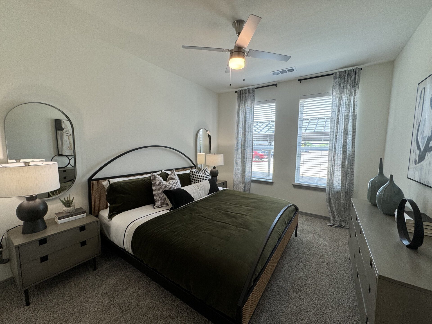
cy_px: 162
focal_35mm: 14
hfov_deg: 102.1
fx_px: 175
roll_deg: -0.7
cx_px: 216
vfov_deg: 85.7
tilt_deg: -5.1
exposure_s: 1/120
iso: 100
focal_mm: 2.22
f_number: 2.2
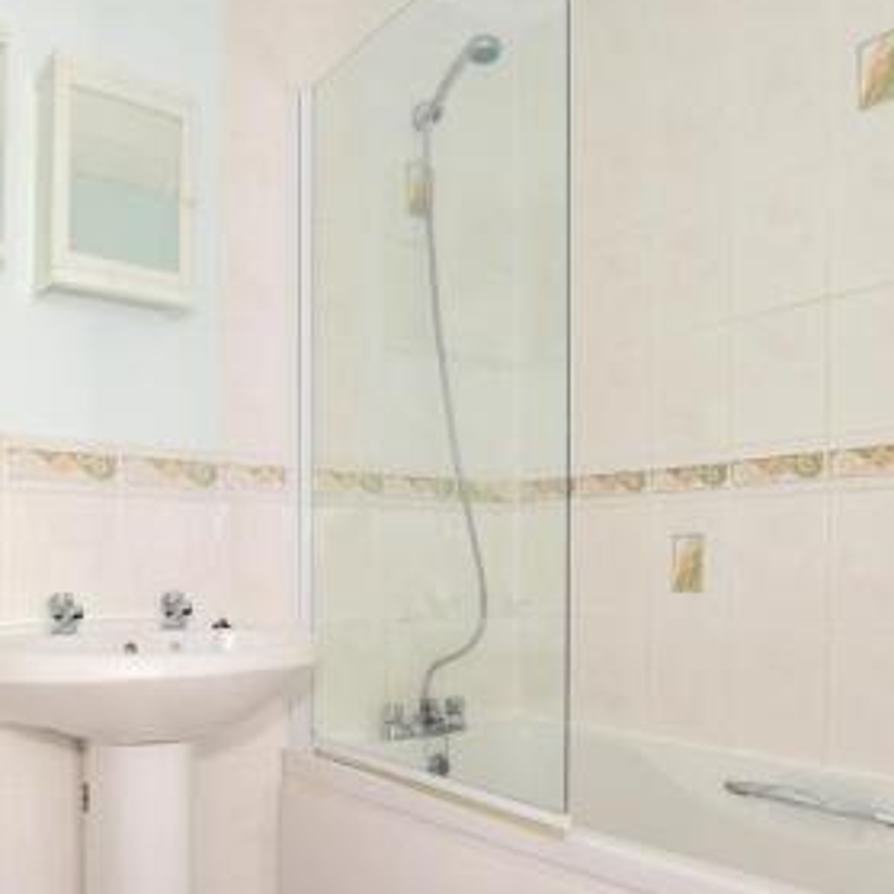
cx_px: 410
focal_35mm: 30
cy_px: 575
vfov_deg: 53.3
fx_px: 877
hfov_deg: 54.0
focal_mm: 10
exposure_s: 1/6
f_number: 7.1
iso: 400
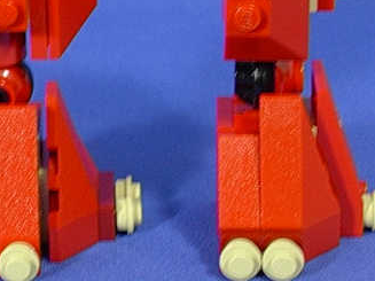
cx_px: 108
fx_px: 1592
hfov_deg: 13.4
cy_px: 33
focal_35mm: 147
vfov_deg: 10.0
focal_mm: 11.3
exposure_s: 1/4.6
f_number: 3.8
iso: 70
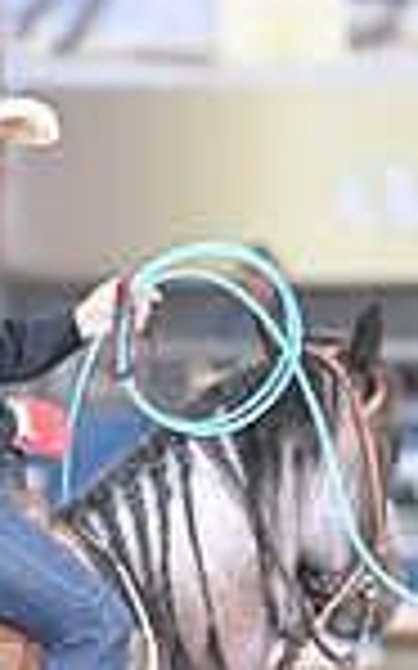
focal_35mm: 794
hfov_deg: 1.7
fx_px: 14486
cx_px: 36
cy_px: 758
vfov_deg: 2.6
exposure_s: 1/250
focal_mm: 200
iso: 2500
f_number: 3.2
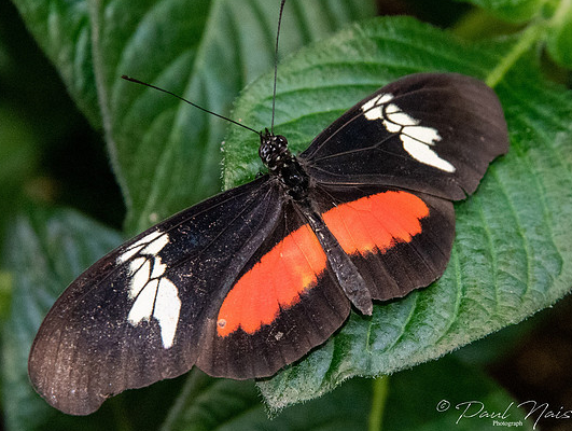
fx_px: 10112
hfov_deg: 3.2
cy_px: 205
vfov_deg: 2.4
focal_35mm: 611
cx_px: 324
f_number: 9
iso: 6400
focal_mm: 300
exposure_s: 1/200
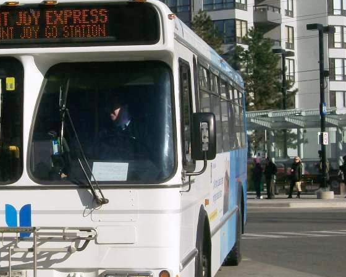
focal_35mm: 125
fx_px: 1280
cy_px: 162
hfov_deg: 15.3
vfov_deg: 12.3
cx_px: 70
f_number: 6.7
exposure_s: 1/555
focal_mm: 11.6
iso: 80
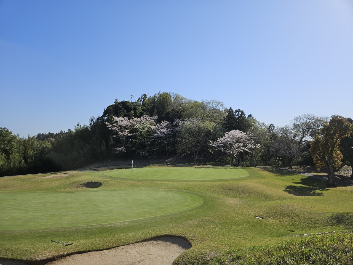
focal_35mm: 23
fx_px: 235
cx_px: 176
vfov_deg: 58.9
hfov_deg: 73.9
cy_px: 132
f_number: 1.8
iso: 25
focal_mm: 5.4
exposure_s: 1/2686
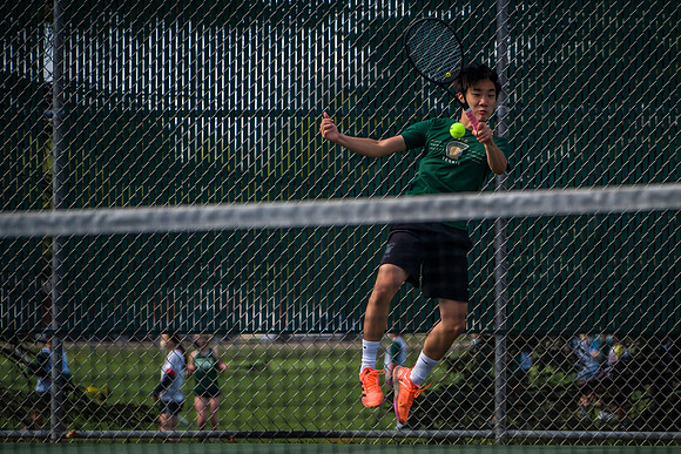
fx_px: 6572
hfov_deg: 5.9
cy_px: 348
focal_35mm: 347
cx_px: 520
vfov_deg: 4.0
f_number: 4.5
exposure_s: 1/3200
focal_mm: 200
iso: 800
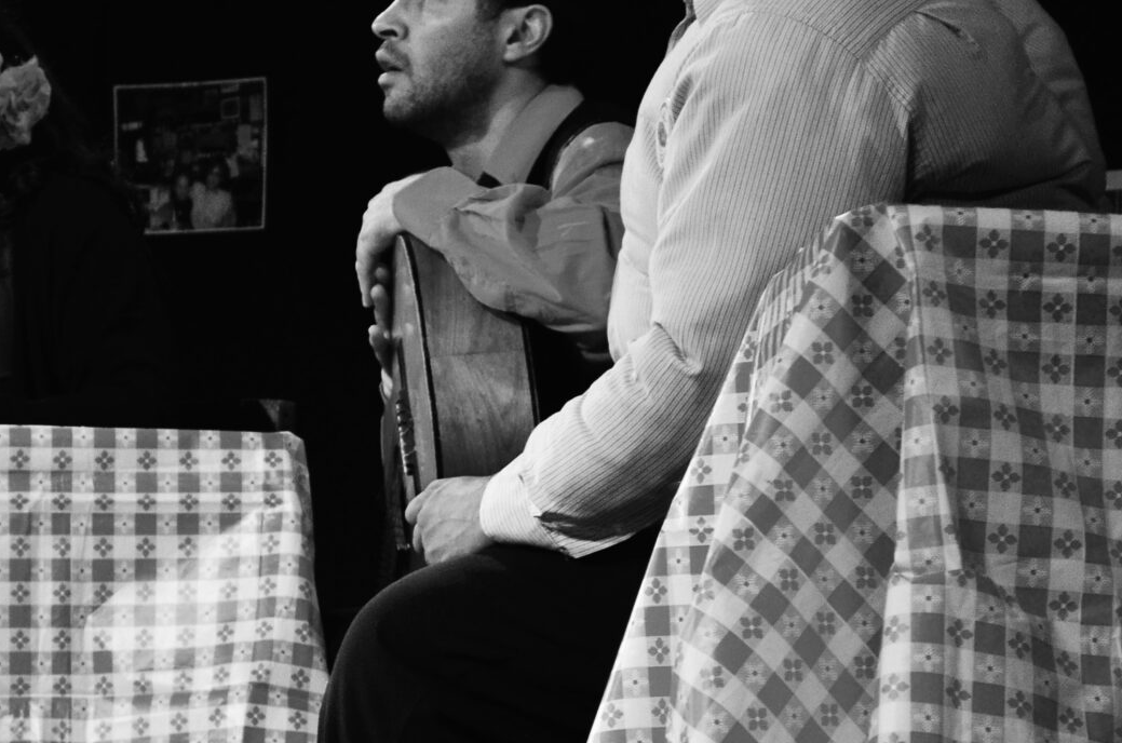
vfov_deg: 6.7
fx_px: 6320
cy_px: 302
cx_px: 508
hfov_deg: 10.1
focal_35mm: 203
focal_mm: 55
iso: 800
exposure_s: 1/60
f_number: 5.6
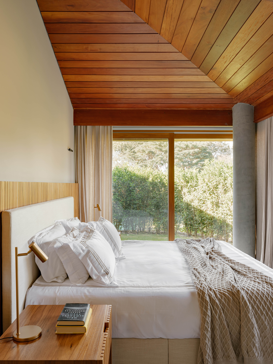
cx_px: 136
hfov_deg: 49.7
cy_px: 182
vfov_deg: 63.4
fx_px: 294
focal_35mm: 28
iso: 200
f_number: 9
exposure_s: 1/2
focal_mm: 35
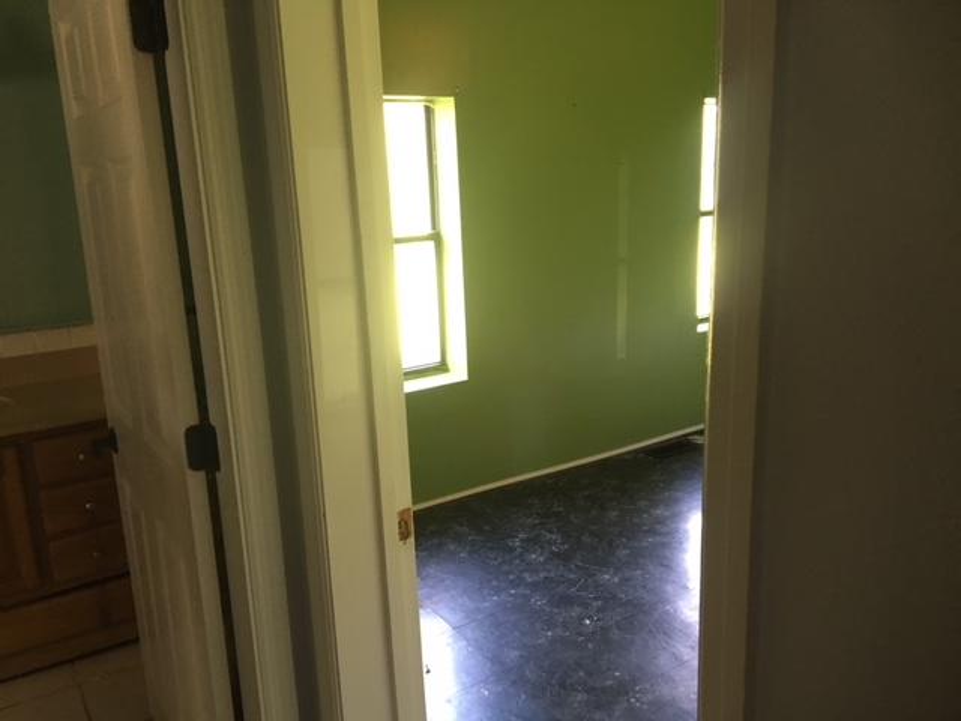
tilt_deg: -12.1
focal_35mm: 29
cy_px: 360
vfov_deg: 48.2
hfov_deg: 61.7
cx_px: 480
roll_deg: +2.0
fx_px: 805
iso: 125
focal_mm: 4.15
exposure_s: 1/33
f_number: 2.2
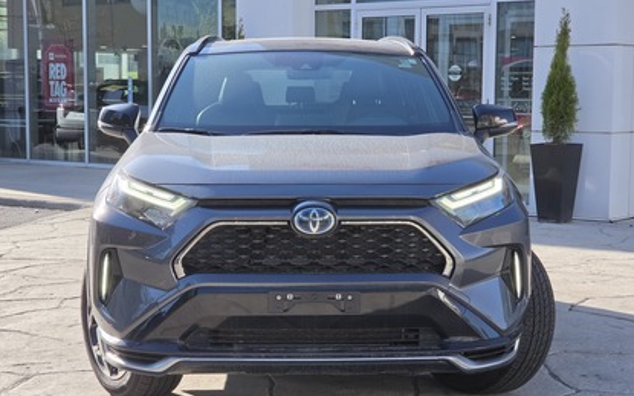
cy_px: 224
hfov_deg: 27.9
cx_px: 315
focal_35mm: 74
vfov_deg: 17.6
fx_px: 1278
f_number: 2.4
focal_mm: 7
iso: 40
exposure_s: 1/719
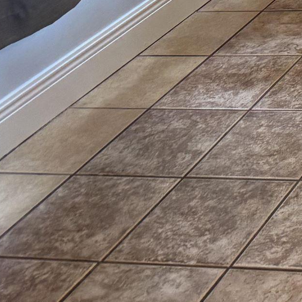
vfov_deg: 14.6
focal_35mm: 104
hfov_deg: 13.8
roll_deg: +8.1
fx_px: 1027
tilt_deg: -10.6
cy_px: -247
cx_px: 633
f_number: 1.78
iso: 125
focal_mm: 6.76
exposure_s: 1/60
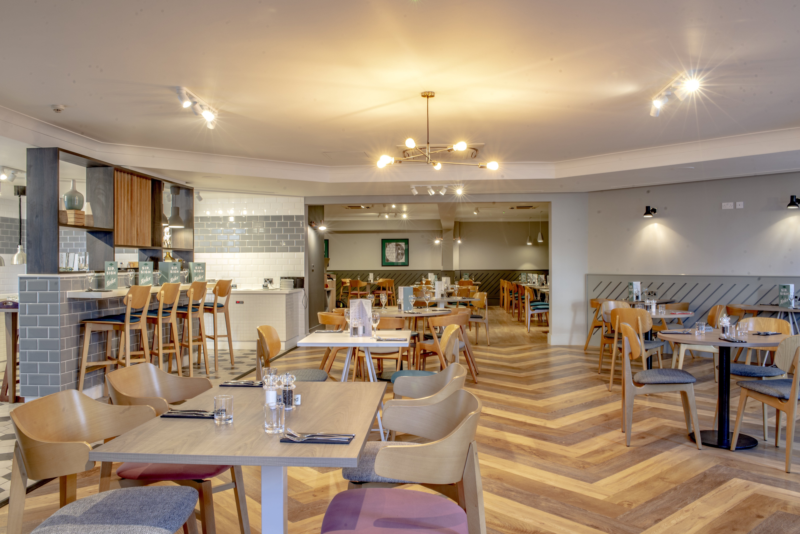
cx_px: 400
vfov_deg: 46.4
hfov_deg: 65.5
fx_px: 622
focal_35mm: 28
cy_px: 267
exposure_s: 6
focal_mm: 28
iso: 50
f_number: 22
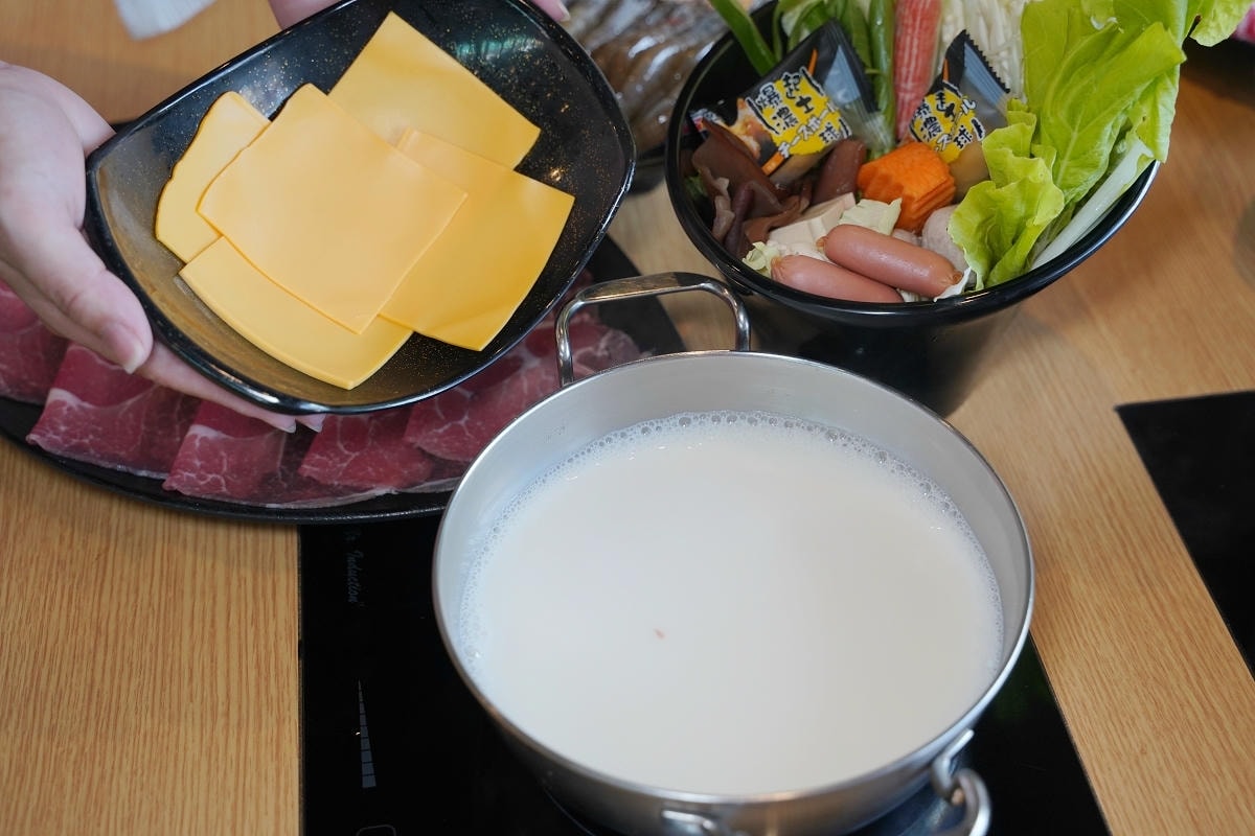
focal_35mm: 47
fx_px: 1638
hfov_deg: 41.9
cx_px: 628
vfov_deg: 28.6
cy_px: 418
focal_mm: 47
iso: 640
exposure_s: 1/160
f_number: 4
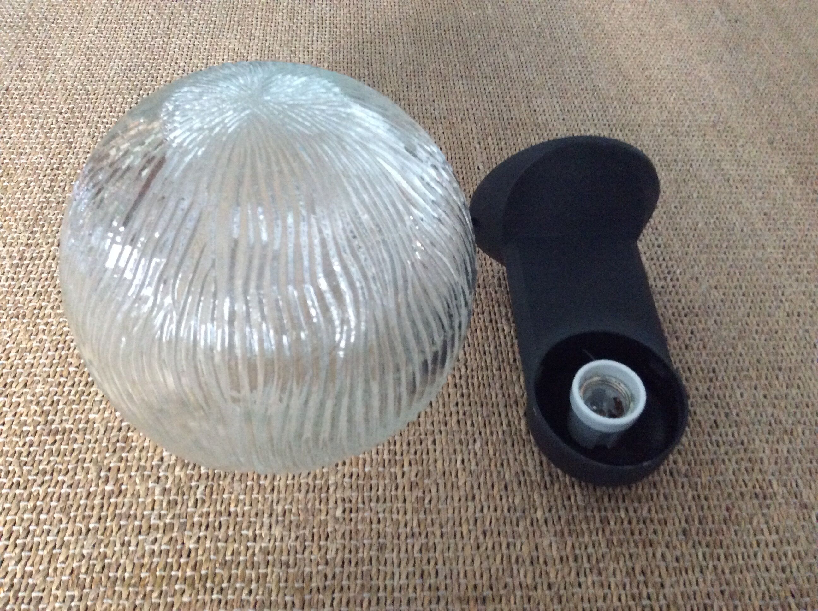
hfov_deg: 56.9
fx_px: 755
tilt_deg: -49.3
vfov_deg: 44.1
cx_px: 409
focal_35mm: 32
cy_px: 306
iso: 320
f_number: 2.4
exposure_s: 1/17
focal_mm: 3.3
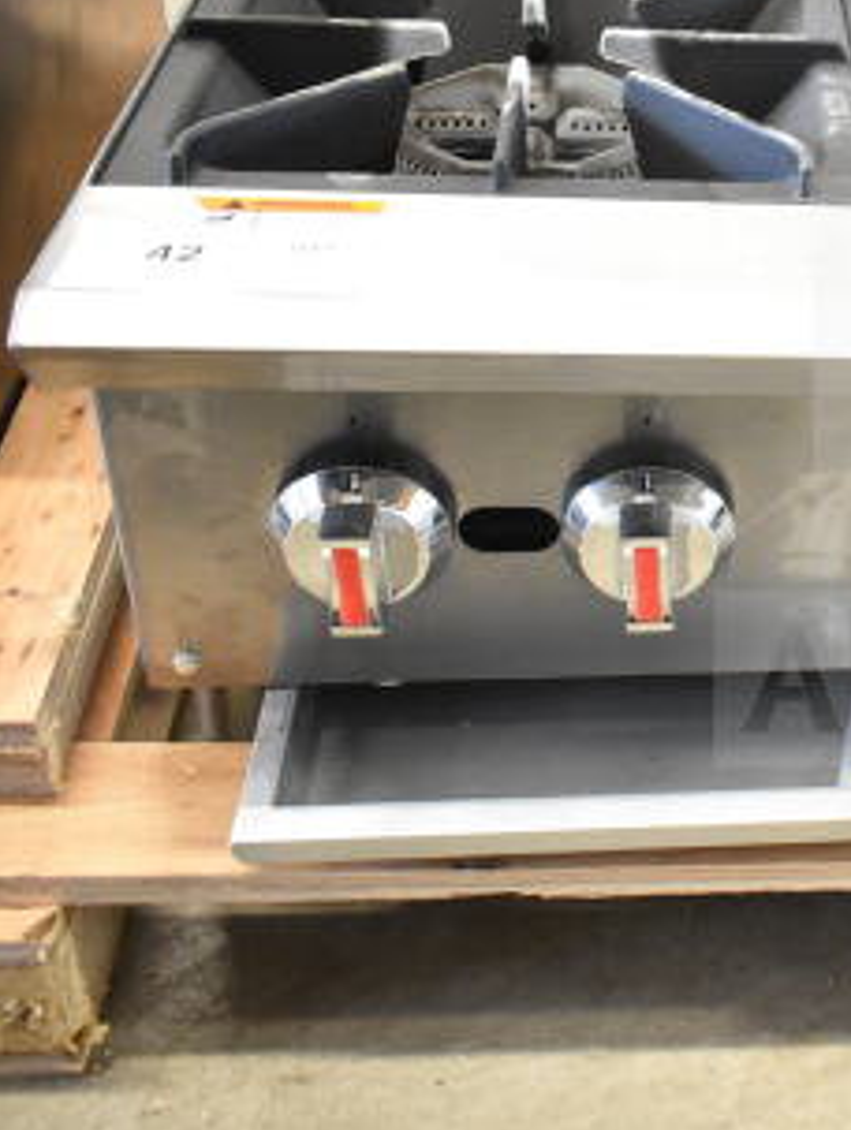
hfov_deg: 22.4
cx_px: 1131
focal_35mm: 58
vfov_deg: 33.1
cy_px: 472
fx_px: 1897
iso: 2500
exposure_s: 1/30
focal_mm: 20
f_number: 3.8
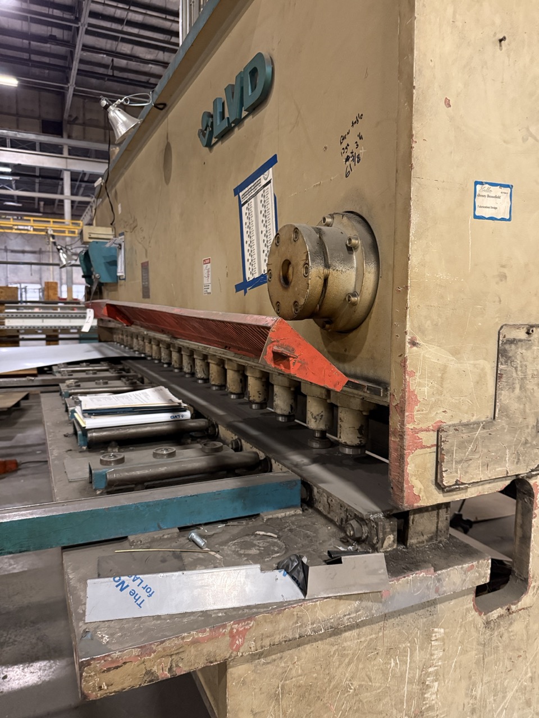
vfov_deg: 71.6
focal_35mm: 24
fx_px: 498
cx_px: 270
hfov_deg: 56.8
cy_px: 359
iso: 1000
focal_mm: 6.76
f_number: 1.78
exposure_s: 1/40
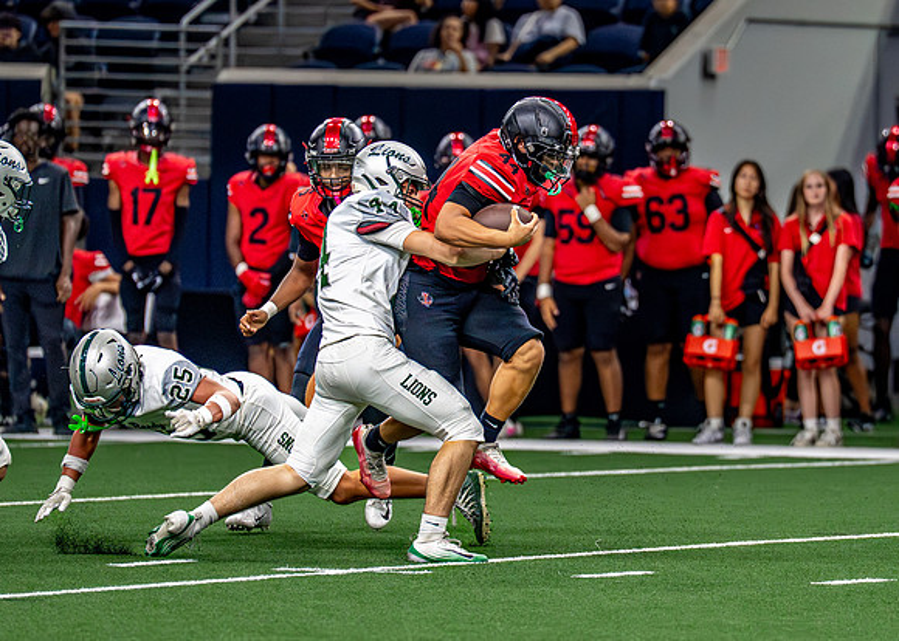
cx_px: 547
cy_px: 268
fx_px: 10575
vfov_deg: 3.5
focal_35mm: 414
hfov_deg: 4.9
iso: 5000
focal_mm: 200
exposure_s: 1/2000
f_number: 2.8
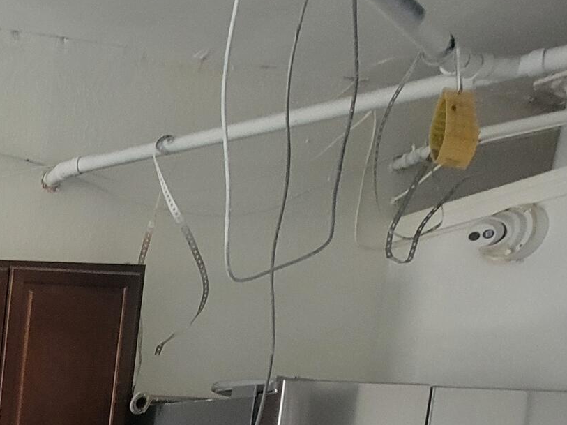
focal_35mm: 48
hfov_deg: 25.3
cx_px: -352
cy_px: 543
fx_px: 786
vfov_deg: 26.1
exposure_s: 1/60
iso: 200
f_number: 2.2
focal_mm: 2.2
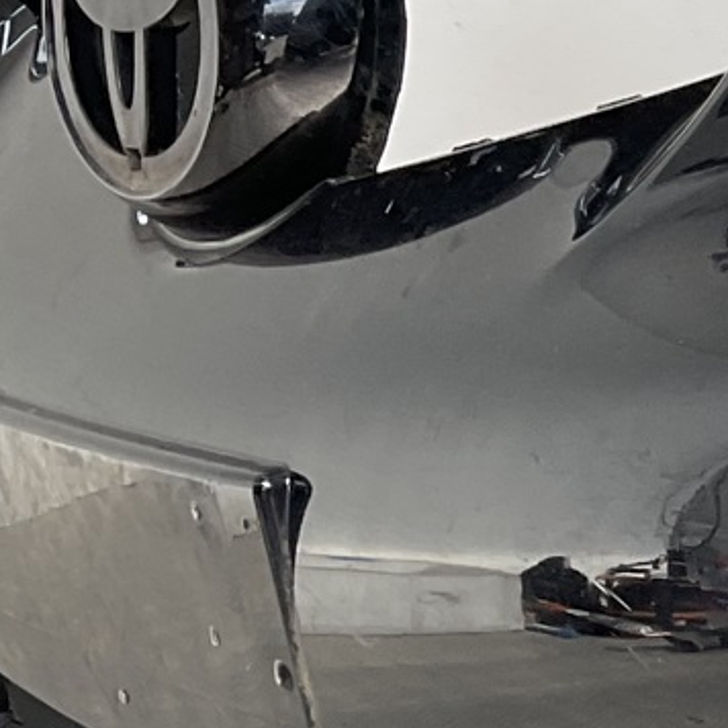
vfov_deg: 12.0
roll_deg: +4.7
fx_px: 3450
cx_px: 1587
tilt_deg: -15.1
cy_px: 622
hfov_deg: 10.7
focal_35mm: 145
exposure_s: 1/239
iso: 16
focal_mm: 3
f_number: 1.8
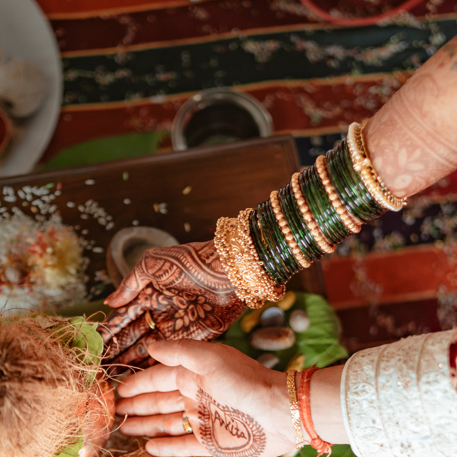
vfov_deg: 22.4
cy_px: 313
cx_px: 316
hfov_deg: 22.4
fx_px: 1150
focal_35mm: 77
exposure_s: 1/320
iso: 100
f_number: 1.4
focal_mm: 35
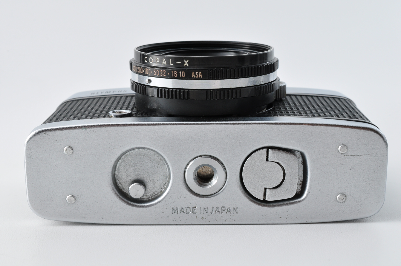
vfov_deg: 22.6
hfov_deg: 33.4
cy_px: 133
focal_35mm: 60
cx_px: 200
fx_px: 668
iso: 200
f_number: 16
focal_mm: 40
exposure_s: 1/200
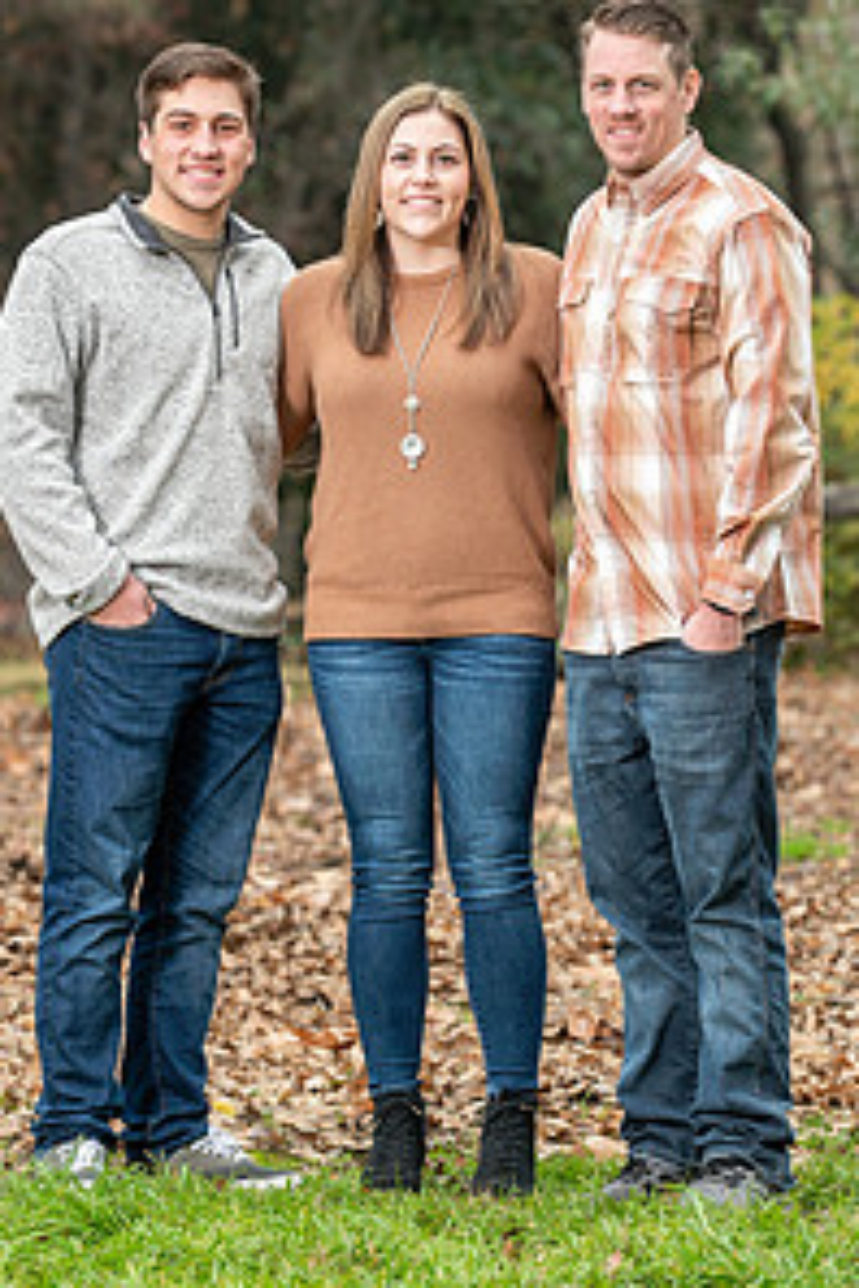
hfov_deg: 7.0
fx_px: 7050
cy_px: 455
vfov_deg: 10.4
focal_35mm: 197
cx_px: 477
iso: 200
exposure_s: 1/125
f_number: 4
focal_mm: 130
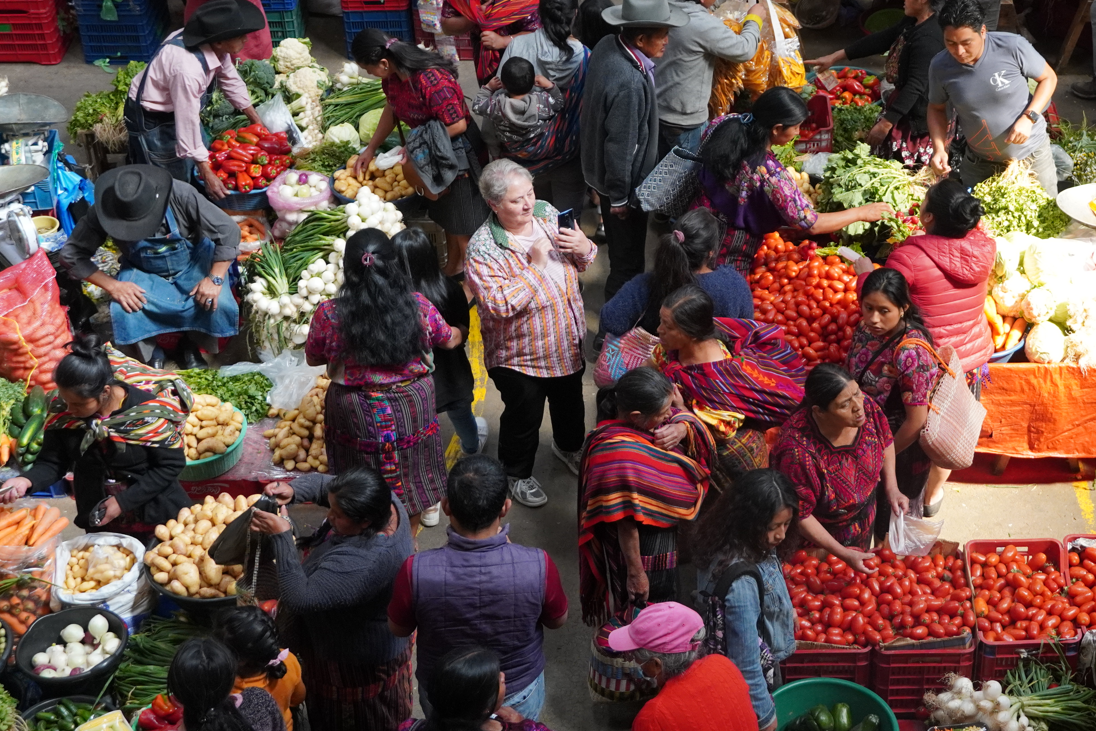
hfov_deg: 30.4
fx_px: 1979
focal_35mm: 65
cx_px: 841
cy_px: 322
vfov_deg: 20.9
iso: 1250
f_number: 4.5
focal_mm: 28
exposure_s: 1/160
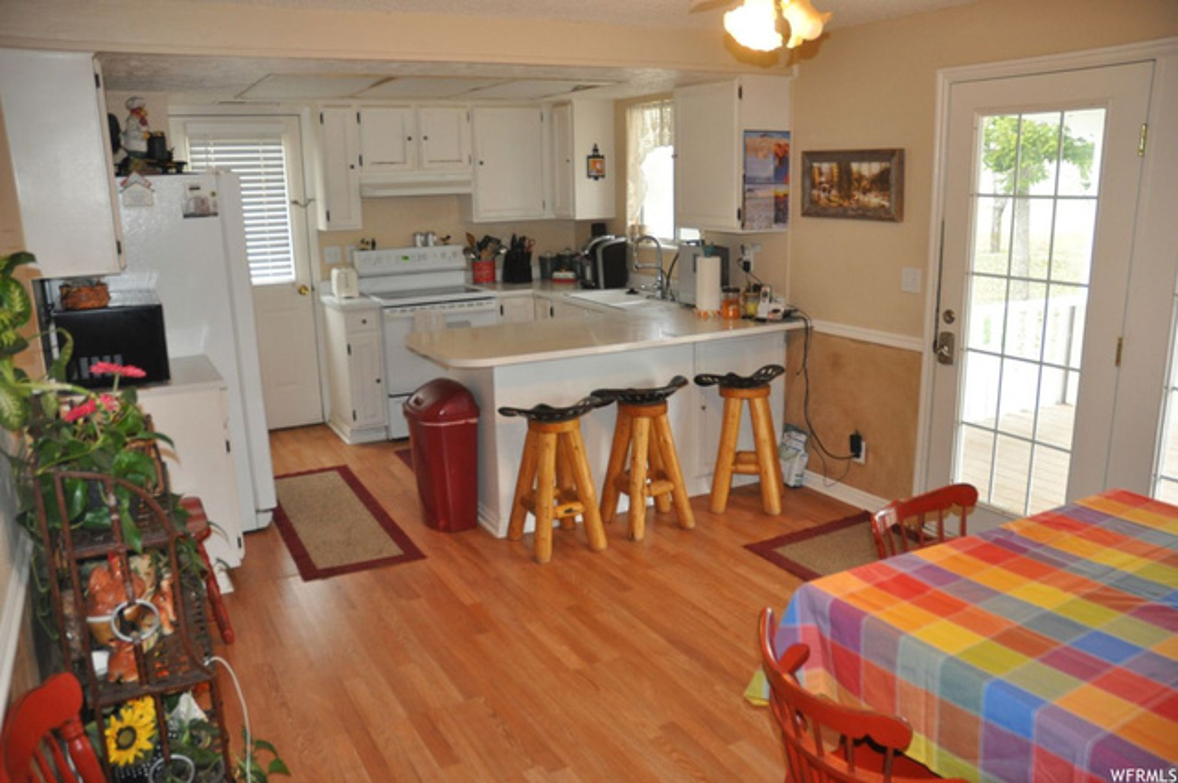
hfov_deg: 67.4
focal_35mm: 27
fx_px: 882
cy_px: 392
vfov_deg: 47.8
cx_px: 589
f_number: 3.5
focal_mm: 18
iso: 800
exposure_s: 1/80
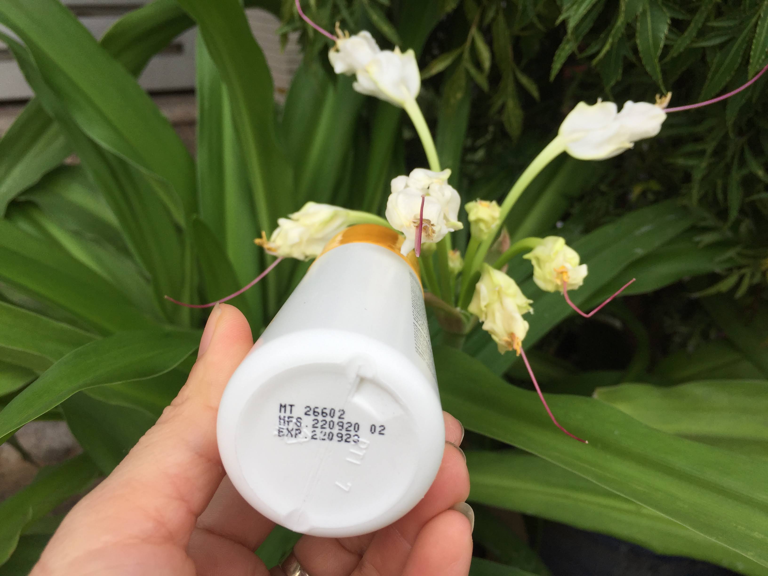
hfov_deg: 61.7
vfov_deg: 48.2
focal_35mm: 29
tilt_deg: -21.3
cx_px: 384
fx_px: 643
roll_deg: -2.2
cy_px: 288
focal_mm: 4.15
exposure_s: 1/291
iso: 32
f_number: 2.2
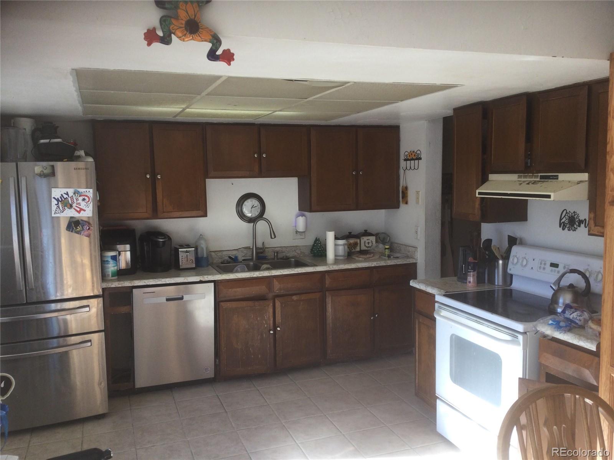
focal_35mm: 31
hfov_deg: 58.4
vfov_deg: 45.4
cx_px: 307
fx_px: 550
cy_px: 230
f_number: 2.4
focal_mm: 3.3
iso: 32
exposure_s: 1/60
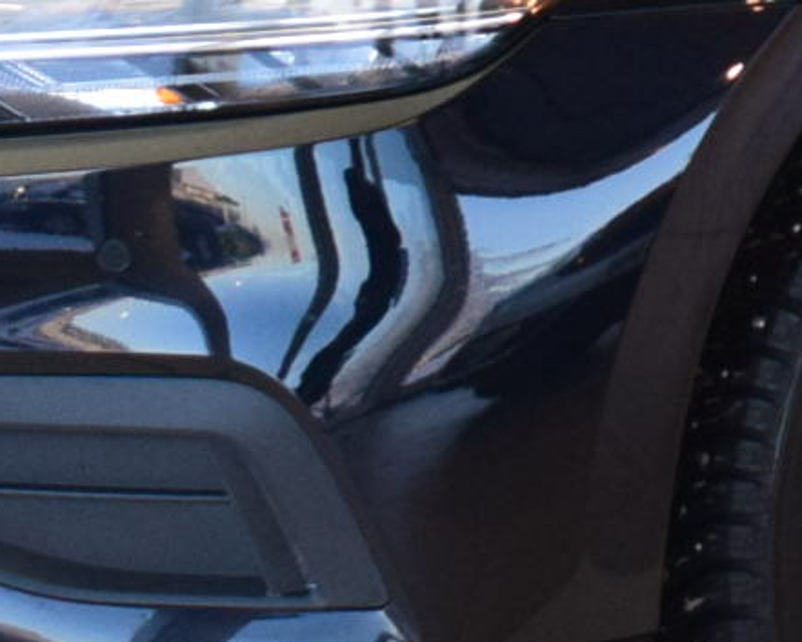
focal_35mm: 277
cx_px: 1720
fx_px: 6581
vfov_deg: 5.5
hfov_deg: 6.7
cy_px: -349
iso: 1600
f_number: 4.2
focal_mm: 29
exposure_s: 1/250
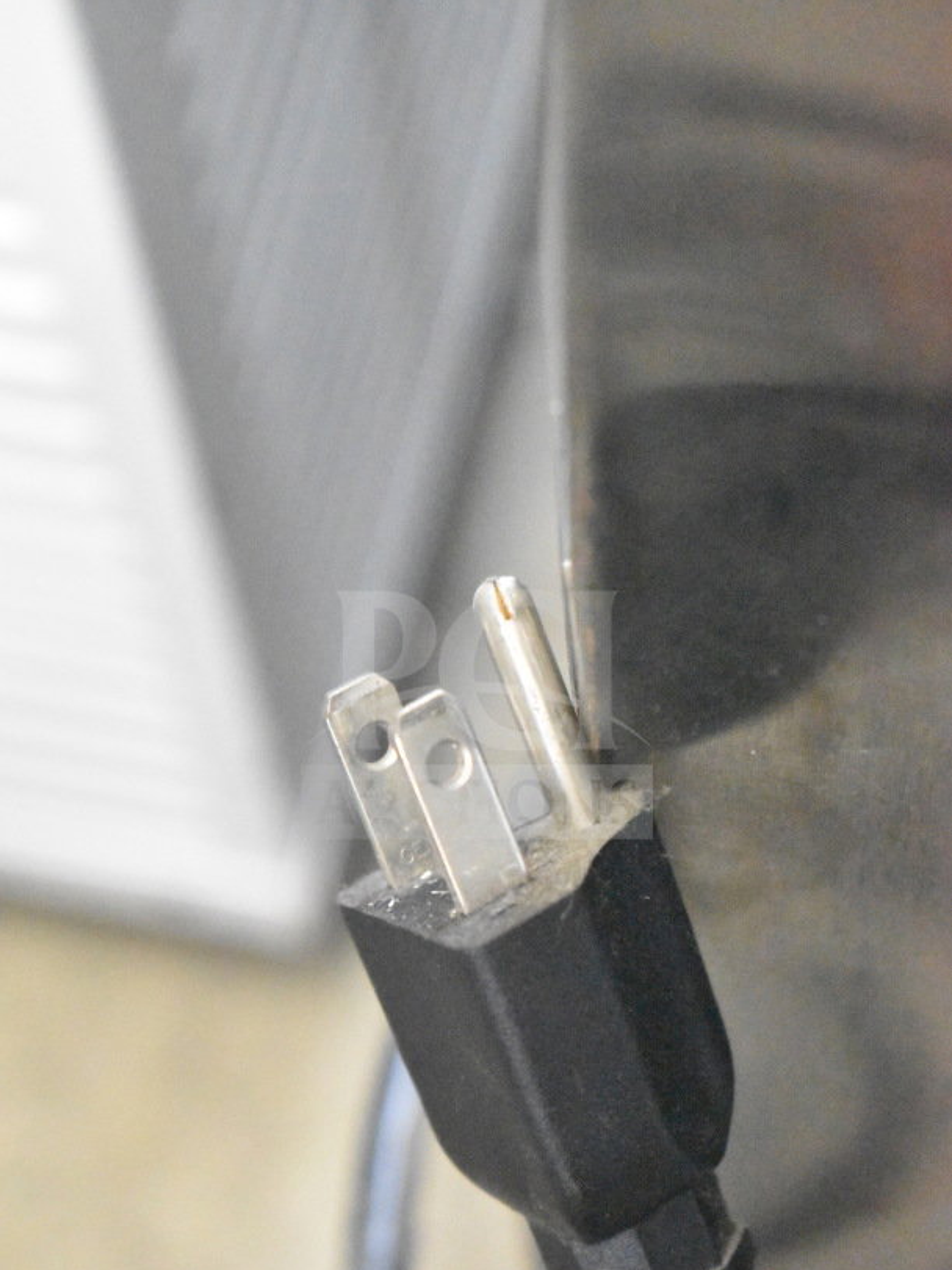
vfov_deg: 21.9
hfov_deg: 16.5
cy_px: 715
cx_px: 476
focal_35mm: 90
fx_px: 3284
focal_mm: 55
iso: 25600
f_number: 5.6
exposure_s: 1/100
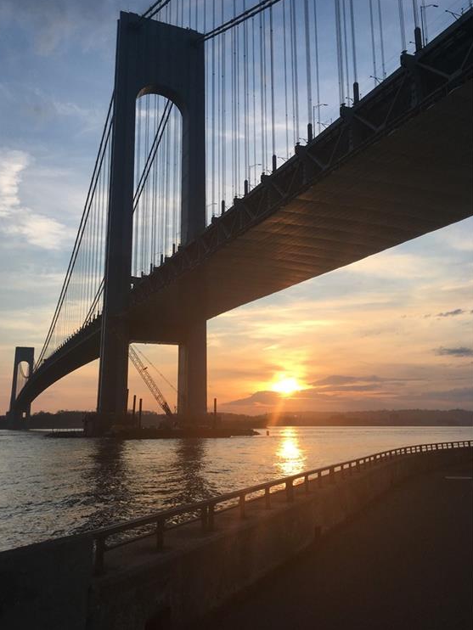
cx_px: 231
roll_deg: +0.1
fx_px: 546
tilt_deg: +12.1
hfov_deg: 46.8
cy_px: 307
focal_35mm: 30
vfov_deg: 59.9
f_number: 2.2
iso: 25
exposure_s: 1/793
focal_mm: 4.15
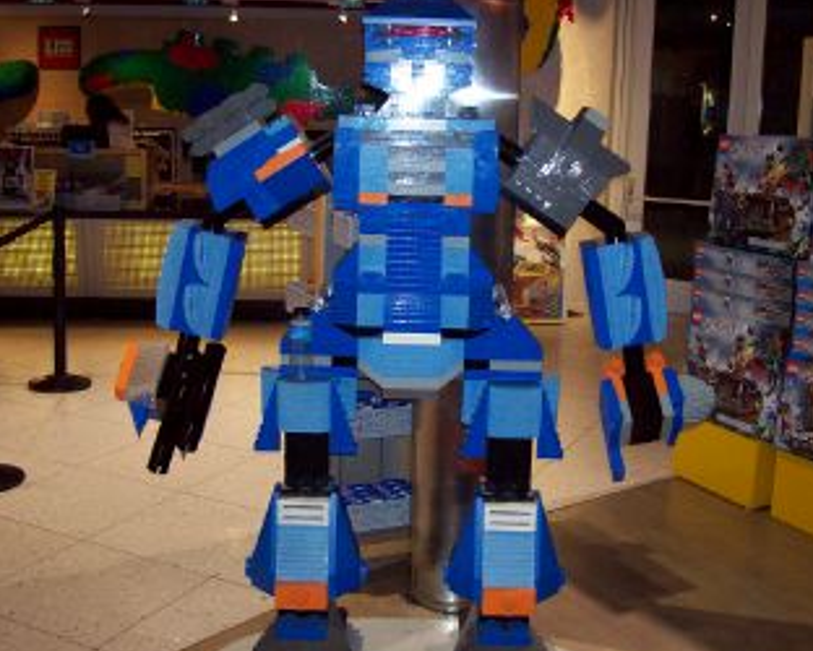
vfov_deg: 33.4
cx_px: 391
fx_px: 1083
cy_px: 290
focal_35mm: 45
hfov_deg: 41.1
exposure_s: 1/64
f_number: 2.7
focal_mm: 6
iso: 140
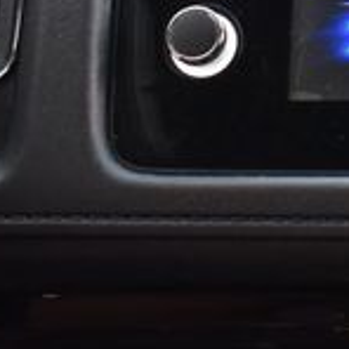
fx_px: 1698
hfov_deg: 11.0
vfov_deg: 11.5
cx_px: 608
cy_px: -64
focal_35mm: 149
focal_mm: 27
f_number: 6.3
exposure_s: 1/15
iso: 1000
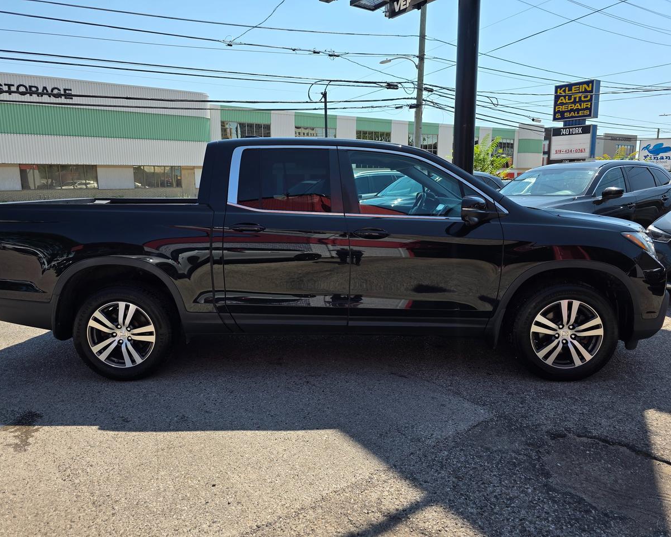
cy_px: 268
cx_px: 322
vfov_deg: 58.8
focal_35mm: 24
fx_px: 477
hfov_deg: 70.2
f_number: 1.7
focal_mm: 6.3
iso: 80
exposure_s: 1/3531
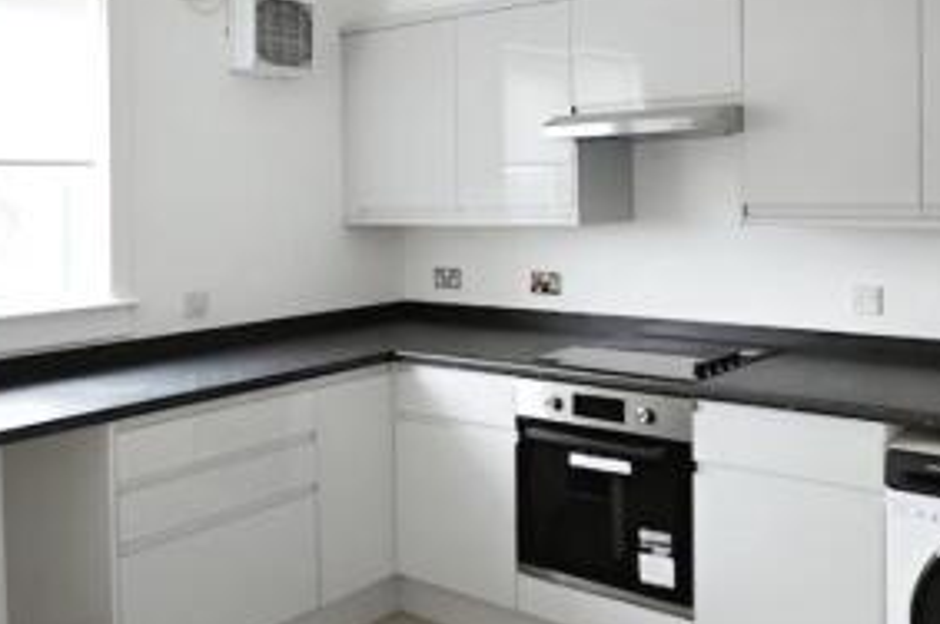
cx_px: 638
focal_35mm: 32
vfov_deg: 39.4
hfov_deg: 57.3
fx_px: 835
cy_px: 500
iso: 4000
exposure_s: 1/160
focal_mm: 19
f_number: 2.8
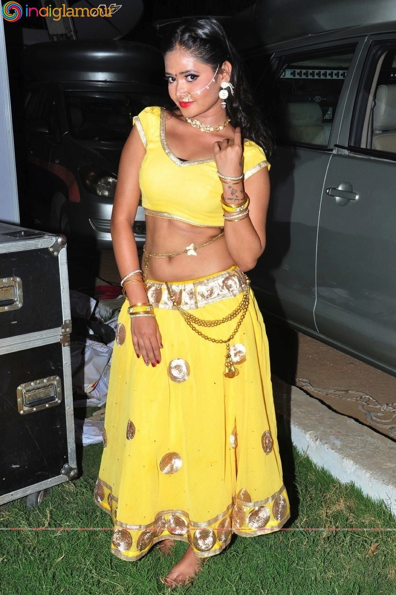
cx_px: 198
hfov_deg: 29.8
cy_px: 298
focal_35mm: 45
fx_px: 744
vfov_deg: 43.6
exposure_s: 1/125
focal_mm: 30
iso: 500
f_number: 10
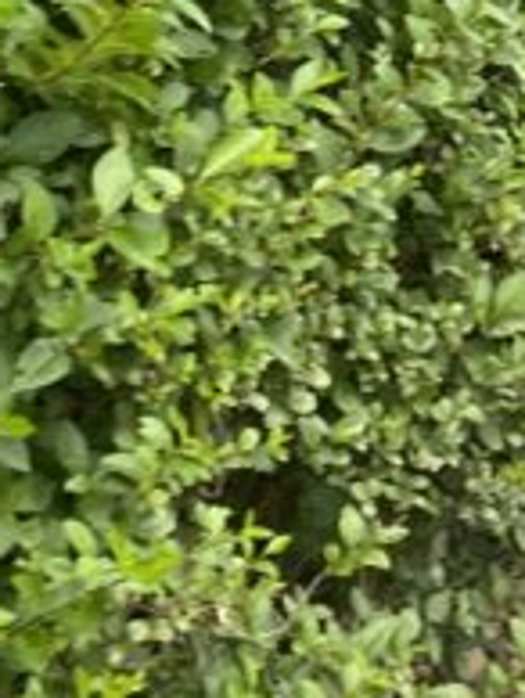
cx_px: 586
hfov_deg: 10.7
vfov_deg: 13.2
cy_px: -507
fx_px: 2764
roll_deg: -2.5
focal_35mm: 137
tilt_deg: -5.0
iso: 100
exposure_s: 1/121
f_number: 1.8
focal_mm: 4.25
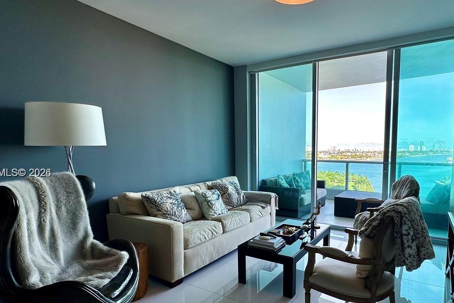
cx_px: 261
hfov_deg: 78.1
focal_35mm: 22
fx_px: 277
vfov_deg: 57.0
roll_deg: +0.8
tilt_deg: -4.3
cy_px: 173
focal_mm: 2.22
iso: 40
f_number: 2.2
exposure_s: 1/236
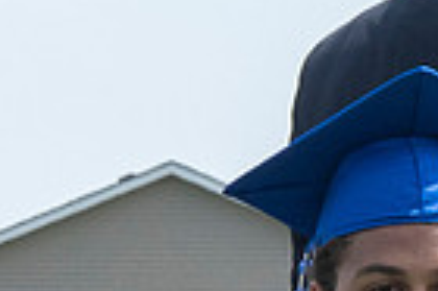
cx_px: 21
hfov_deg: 2.7
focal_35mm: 761
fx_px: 9248
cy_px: 560
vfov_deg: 1.8
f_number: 13
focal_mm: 70
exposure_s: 1/250
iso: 200
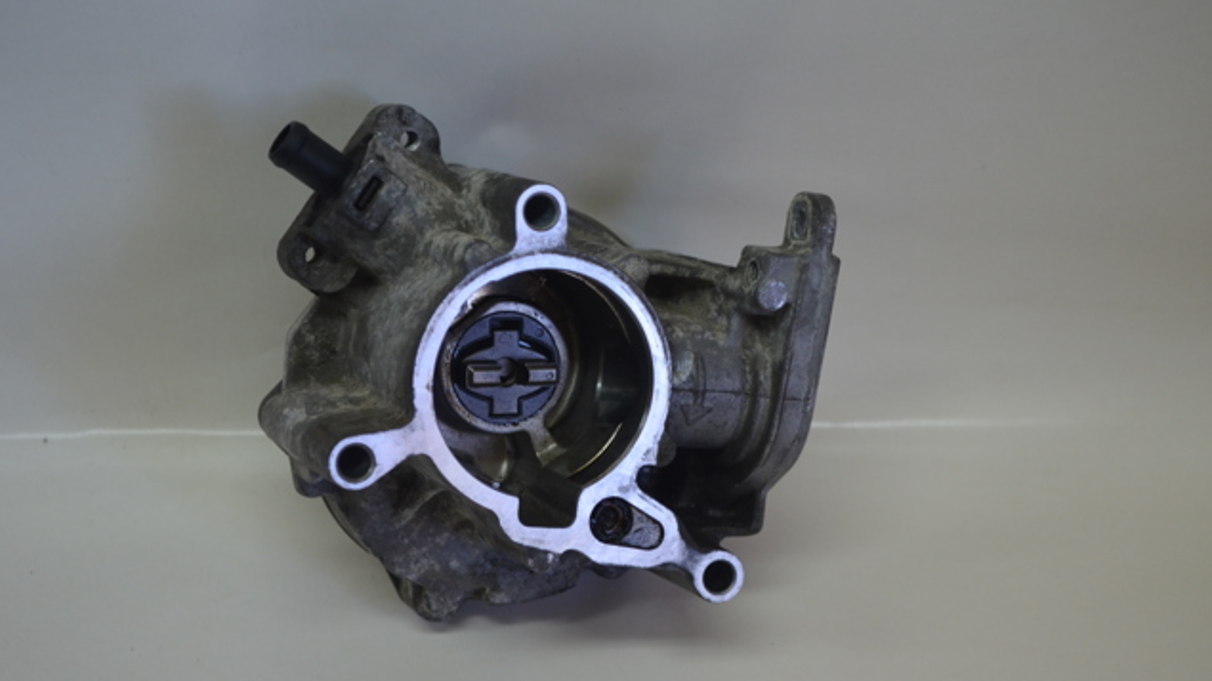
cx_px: 603
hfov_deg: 26.9
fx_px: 2539
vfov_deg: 15.3
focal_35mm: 79
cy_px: 381
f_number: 5.6
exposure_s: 1/60
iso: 560
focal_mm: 50
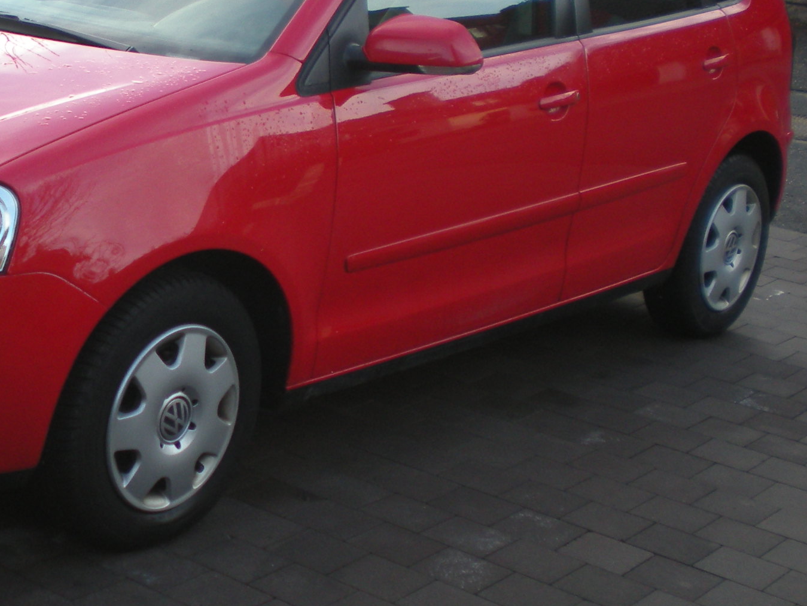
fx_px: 1702
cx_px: 101
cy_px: 163
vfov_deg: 20.0
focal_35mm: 73
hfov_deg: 25.9
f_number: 3.1
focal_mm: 6.3
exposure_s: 1/158
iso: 64
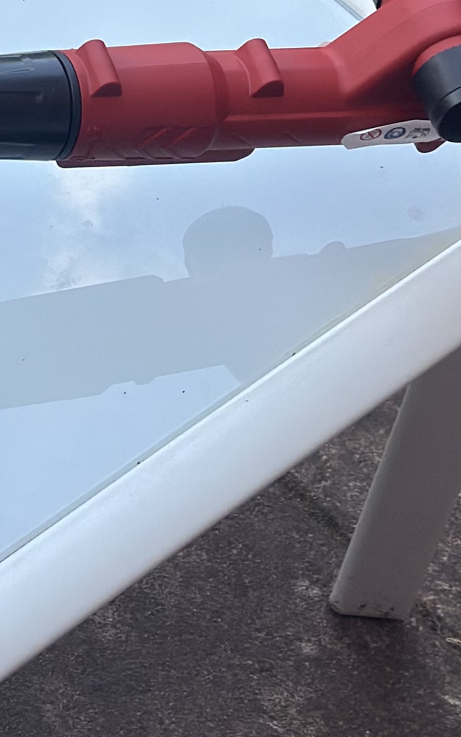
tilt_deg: -49.5
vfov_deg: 13.2
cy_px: 71
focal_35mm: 157
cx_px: -485
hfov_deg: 8.0
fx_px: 3155
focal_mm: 6.76
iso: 64
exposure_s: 1/665
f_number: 1.78
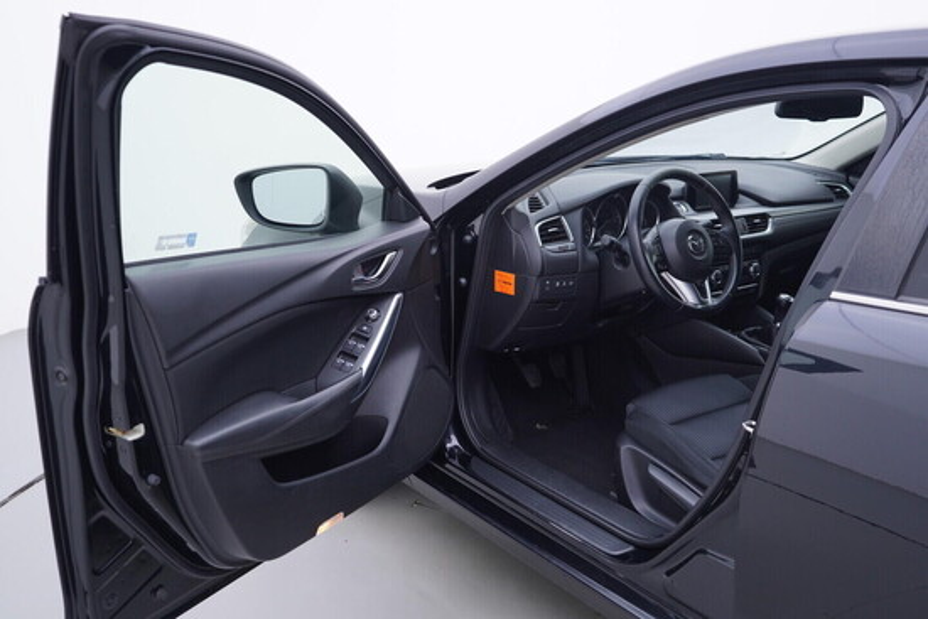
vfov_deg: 36.9
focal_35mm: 36
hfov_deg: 53.1
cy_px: 310
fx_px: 928
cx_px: 464
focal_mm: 24
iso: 125
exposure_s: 1/50
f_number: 3.2
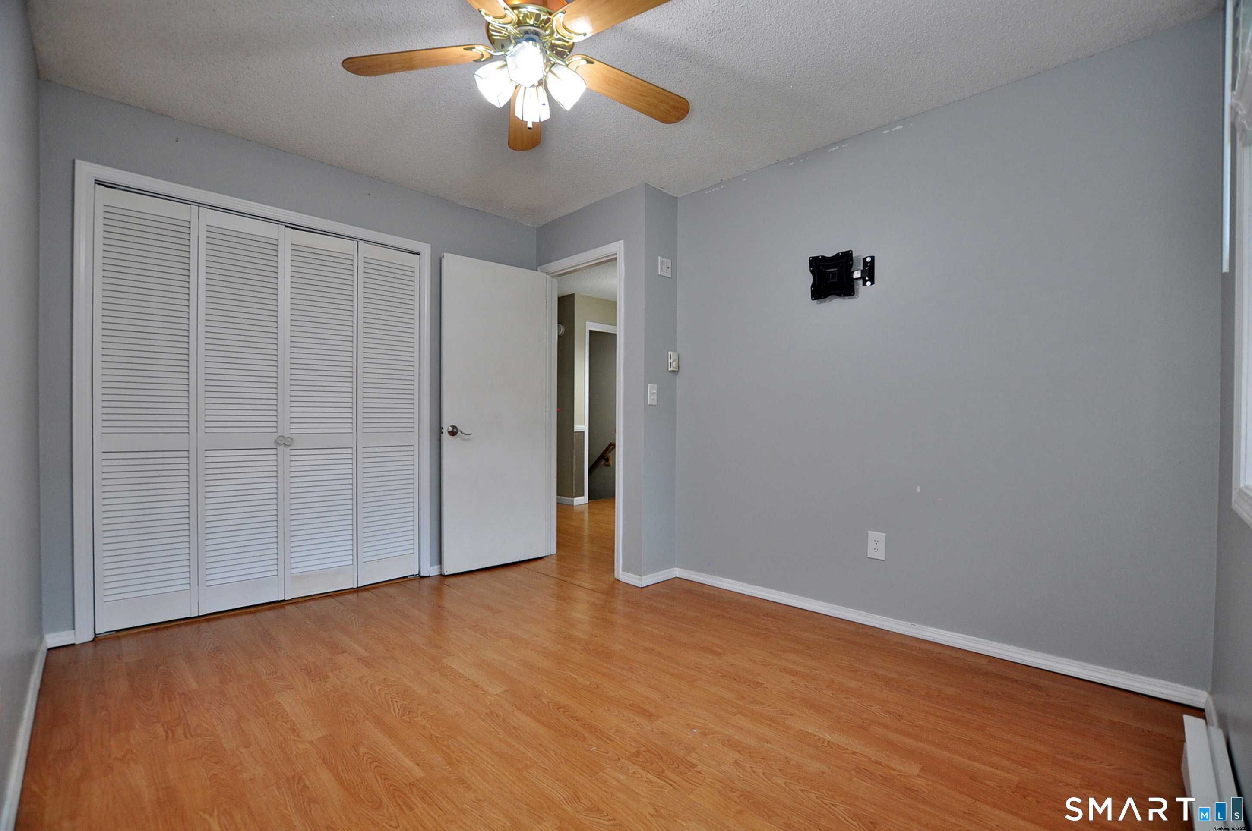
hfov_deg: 100.5
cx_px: 626
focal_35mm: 15
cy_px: 416
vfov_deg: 77.2
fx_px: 521
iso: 400
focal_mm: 10
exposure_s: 1/50
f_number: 4.5
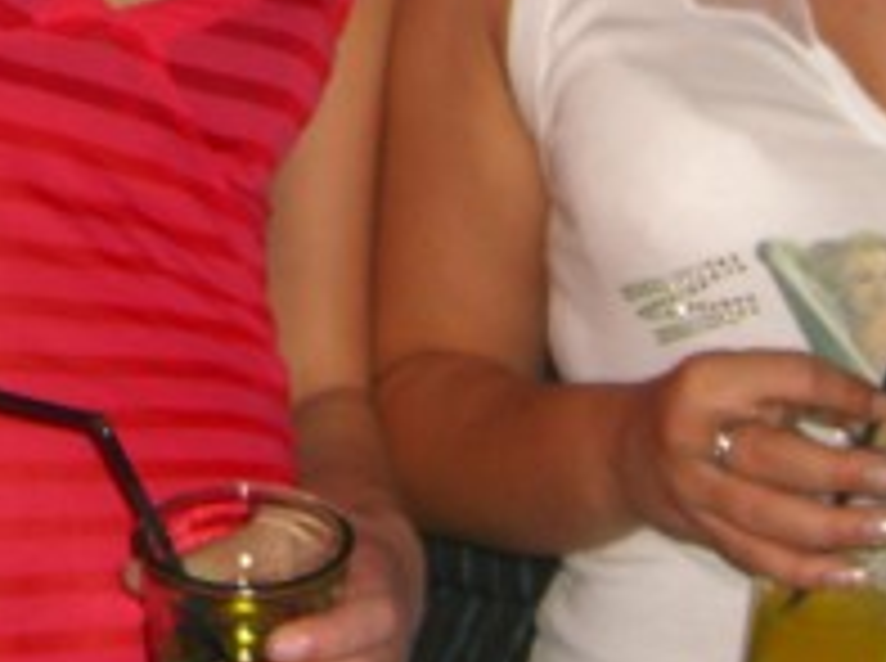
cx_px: 85
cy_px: -216
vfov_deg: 12.3
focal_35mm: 116
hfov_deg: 16.8
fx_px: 2964
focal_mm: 7.9
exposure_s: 1/60
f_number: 2.8
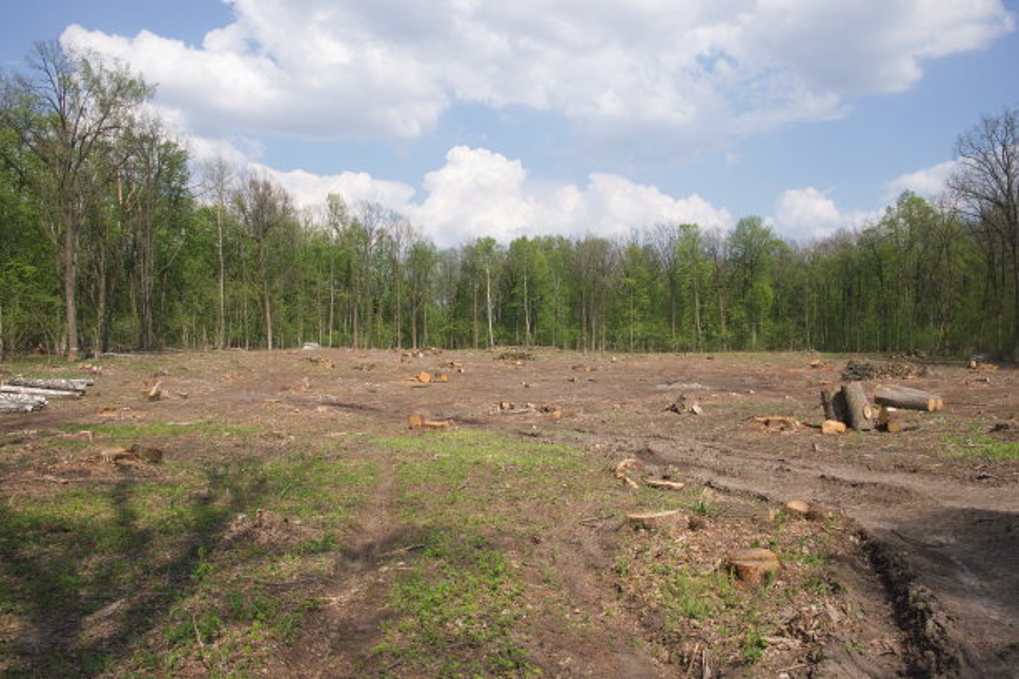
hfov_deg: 67.4
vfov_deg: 47.9
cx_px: 510
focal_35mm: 27
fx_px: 764
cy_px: 340
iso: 800
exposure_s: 1/1600
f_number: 9
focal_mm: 18
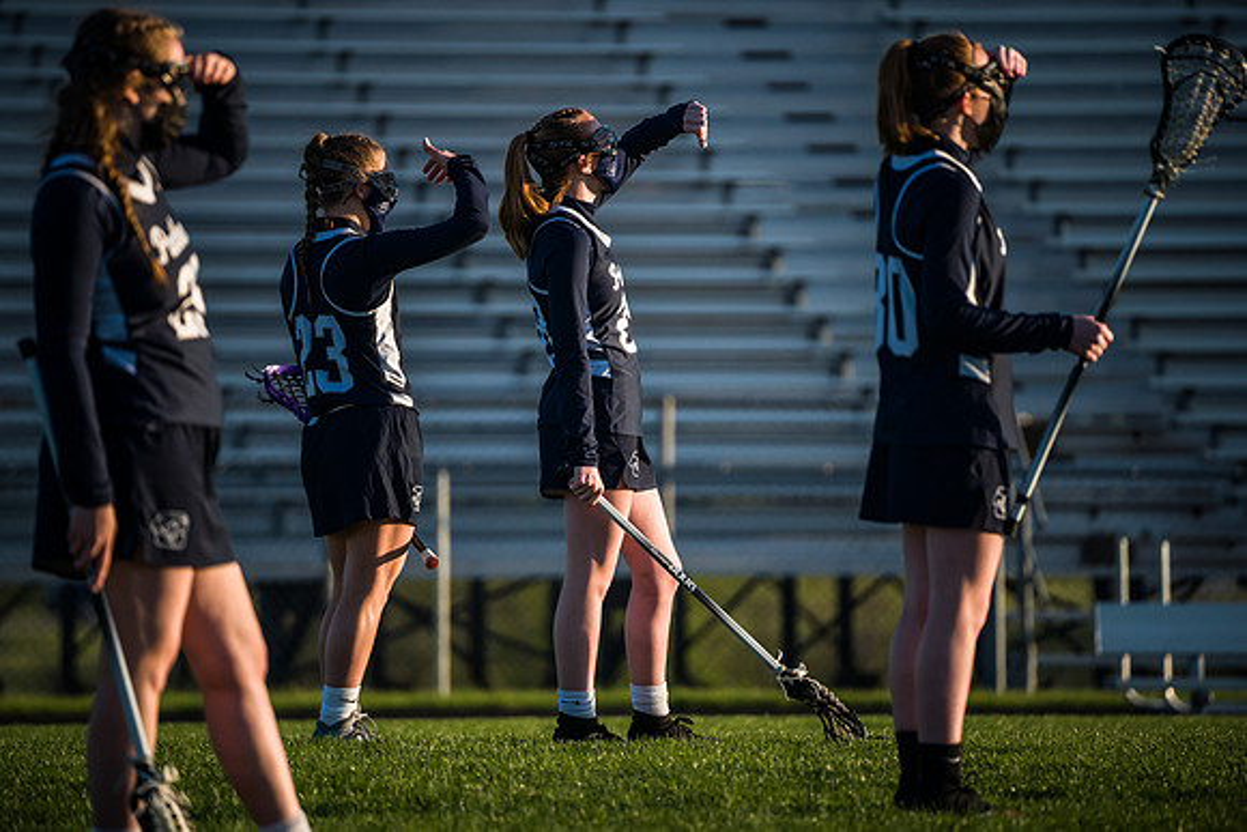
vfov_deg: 3.2
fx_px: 15083
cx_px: 577
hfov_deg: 4.7
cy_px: 418
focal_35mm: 435
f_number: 5.6
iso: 1250
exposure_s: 1/2500
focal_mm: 400
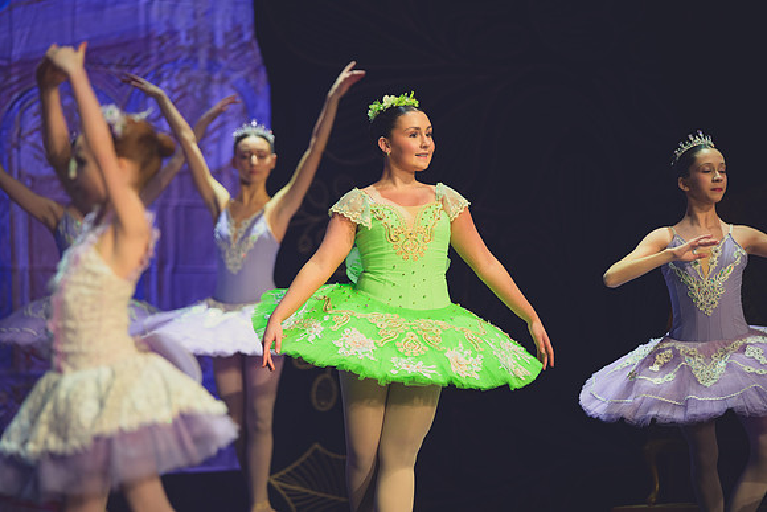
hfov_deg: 12.4
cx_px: 384
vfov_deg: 8.3
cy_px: 256
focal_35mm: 165
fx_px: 3516
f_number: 2.8
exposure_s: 1/320
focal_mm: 165
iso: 1250
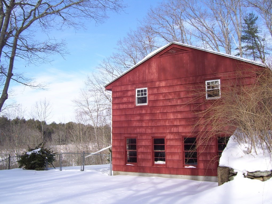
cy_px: 102
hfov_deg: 51.3
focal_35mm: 36
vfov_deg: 39.7
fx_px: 283
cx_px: 136
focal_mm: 6
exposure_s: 1/400
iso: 80
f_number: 4.8
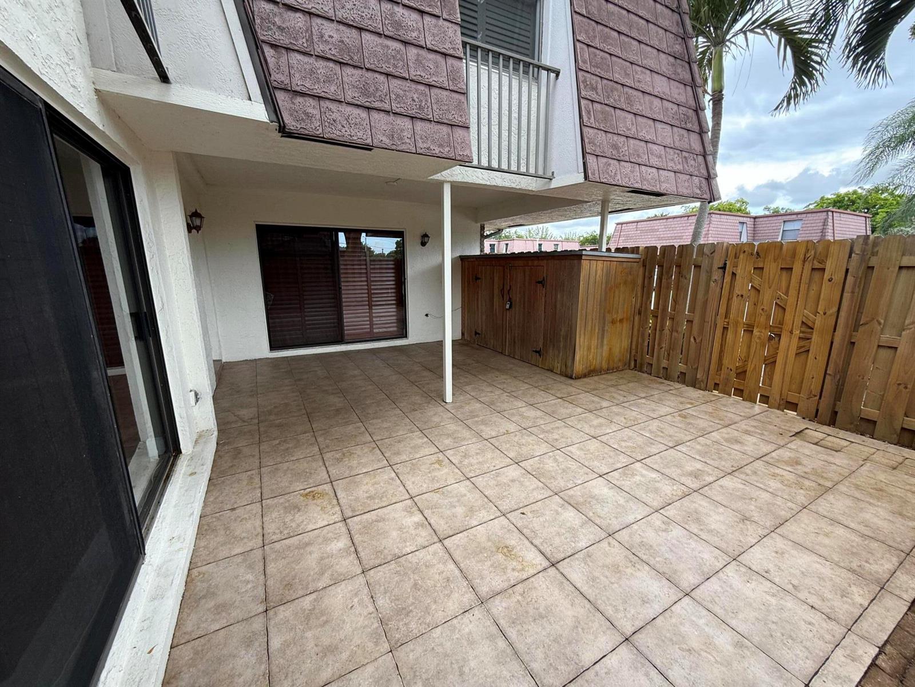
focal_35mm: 14
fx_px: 370
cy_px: 344
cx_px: 458
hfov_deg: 102.1
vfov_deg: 85.7
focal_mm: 2.22
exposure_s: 1/99
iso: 50
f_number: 2.2
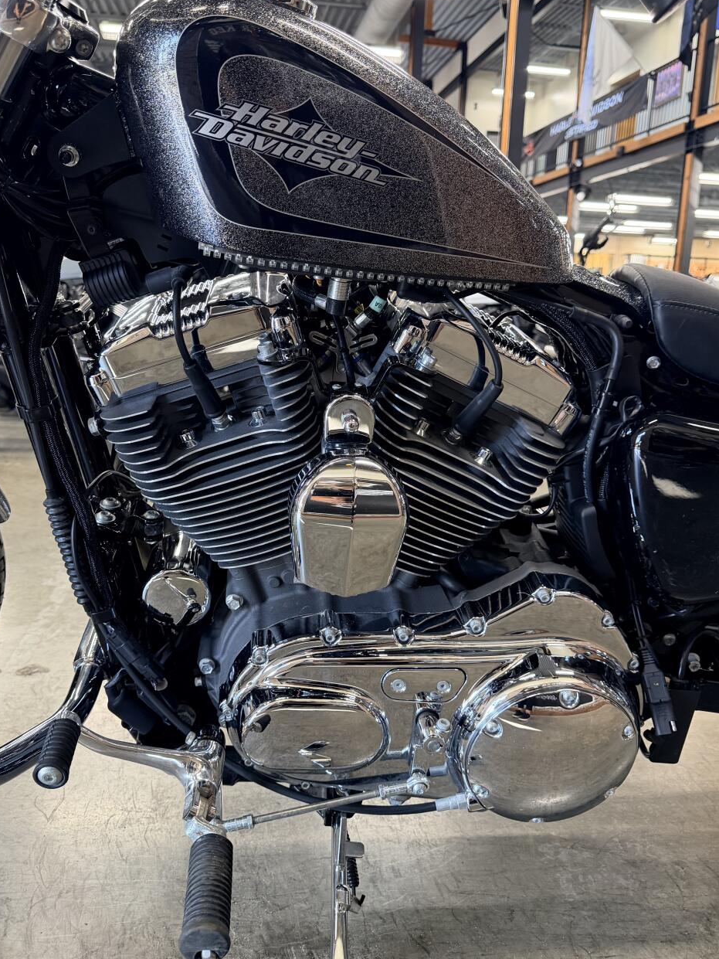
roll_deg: -1.9
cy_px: 451
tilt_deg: -10.7
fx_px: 803
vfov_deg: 61.6
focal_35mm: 29
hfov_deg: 48.2
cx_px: 339
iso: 250
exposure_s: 1/60
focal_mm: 6.76
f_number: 1.78
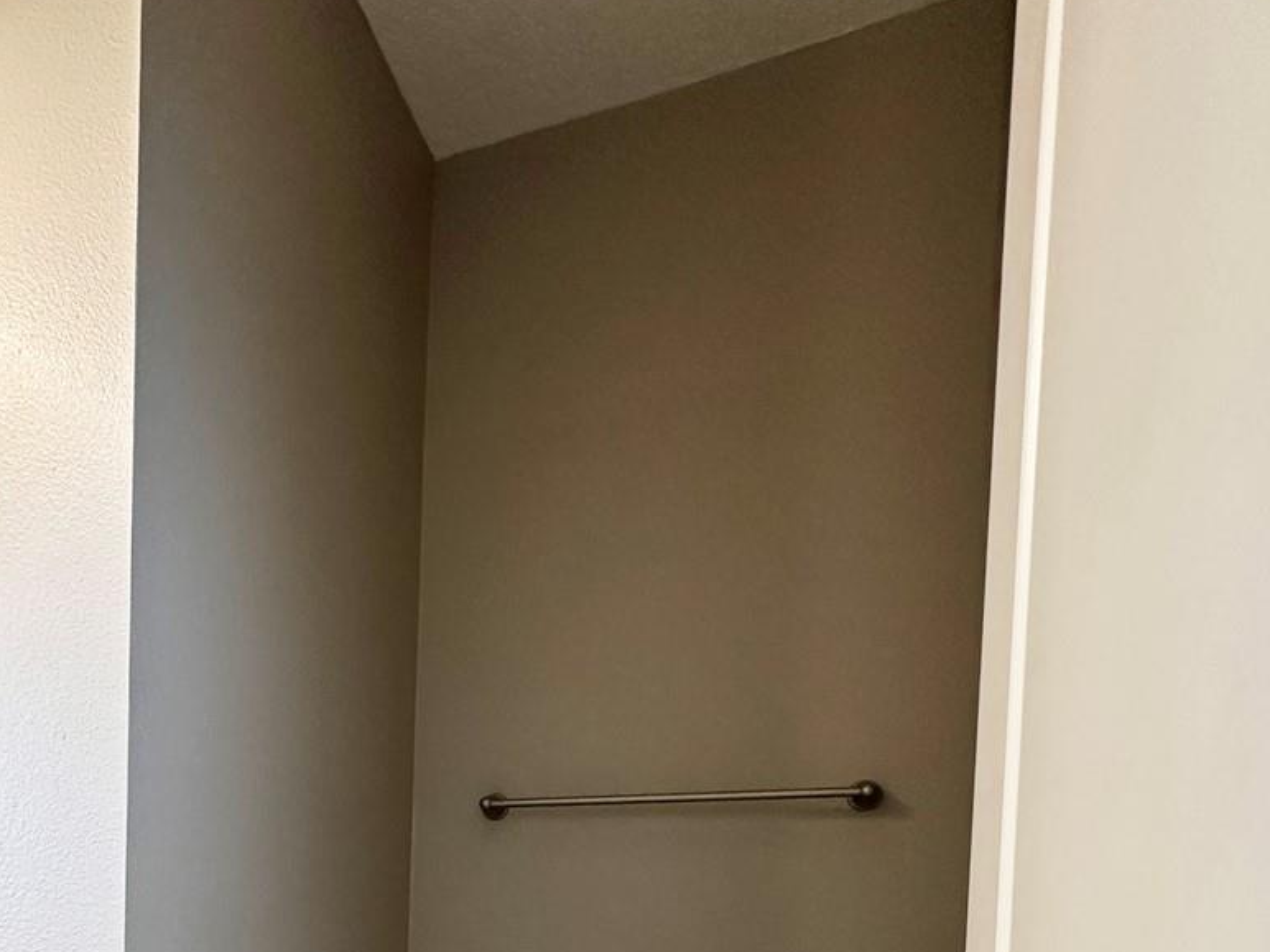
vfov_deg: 41.6
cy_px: 964
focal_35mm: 29
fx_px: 1064
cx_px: 230
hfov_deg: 56.6
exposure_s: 1/60
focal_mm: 2.22
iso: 200
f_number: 2.2
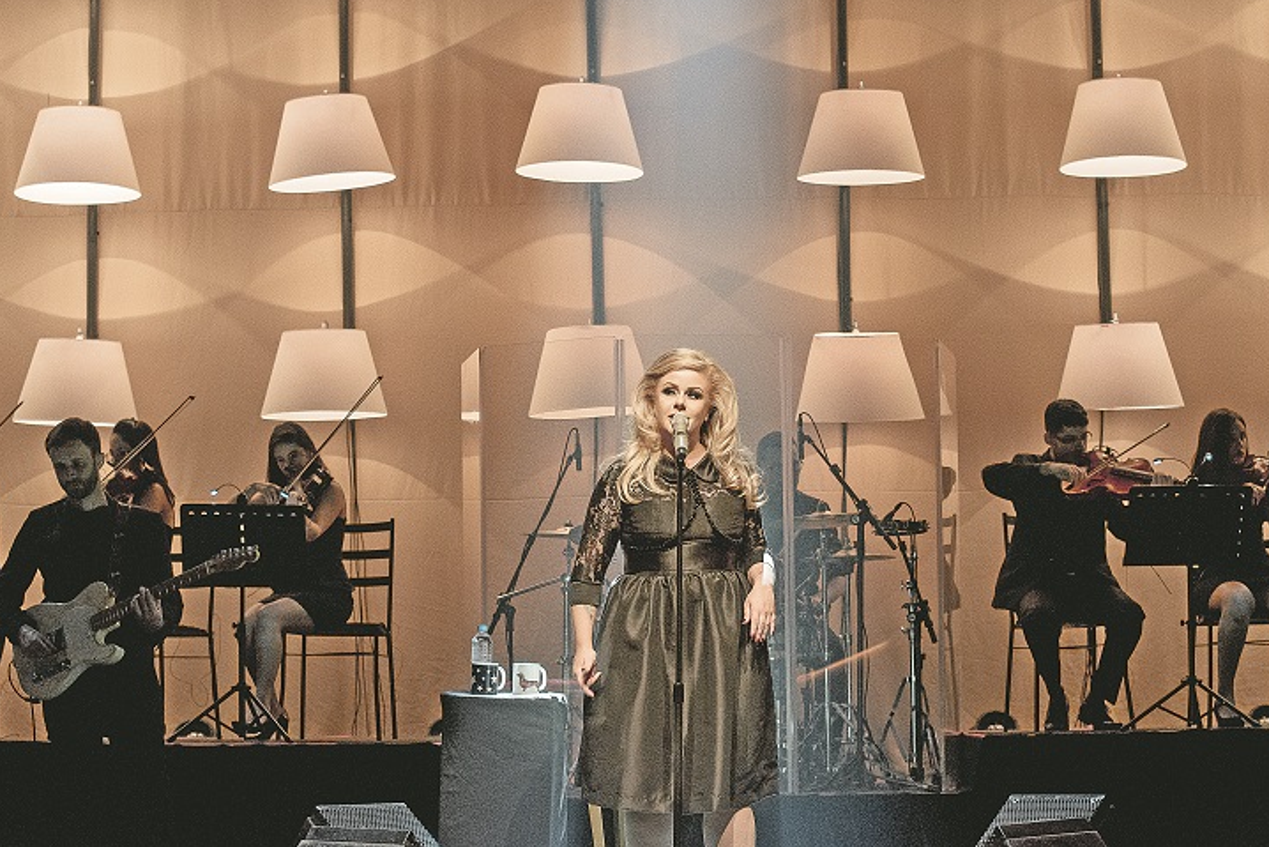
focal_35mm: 78
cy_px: 378
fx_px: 2750
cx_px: 670
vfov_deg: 17.5
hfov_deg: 26.0
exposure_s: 1/160
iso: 1250
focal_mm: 70
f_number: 5
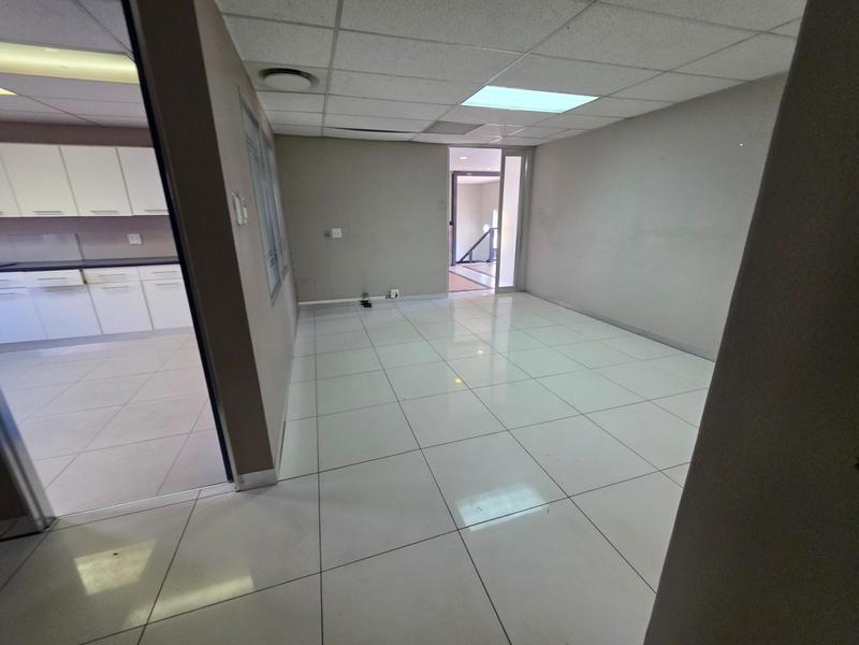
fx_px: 323
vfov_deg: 89.9
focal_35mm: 13
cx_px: 430
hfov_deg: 106.2
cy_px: 322
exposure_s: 1/100
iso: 250
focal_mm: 2.2
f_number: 1.9
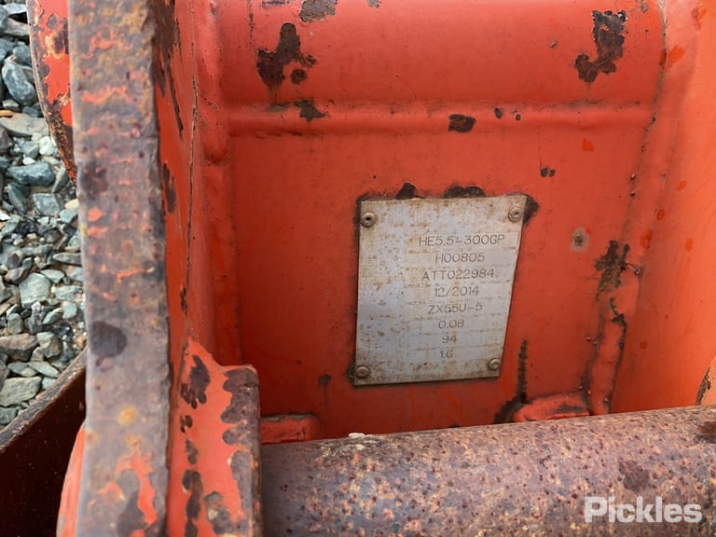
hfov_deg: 61.7
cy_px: 268
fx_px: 600
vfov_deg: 48.2
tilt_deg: -64.8
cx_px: 358
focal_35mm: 29
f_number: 1.8
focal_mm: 3
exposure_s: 1/120
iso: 25
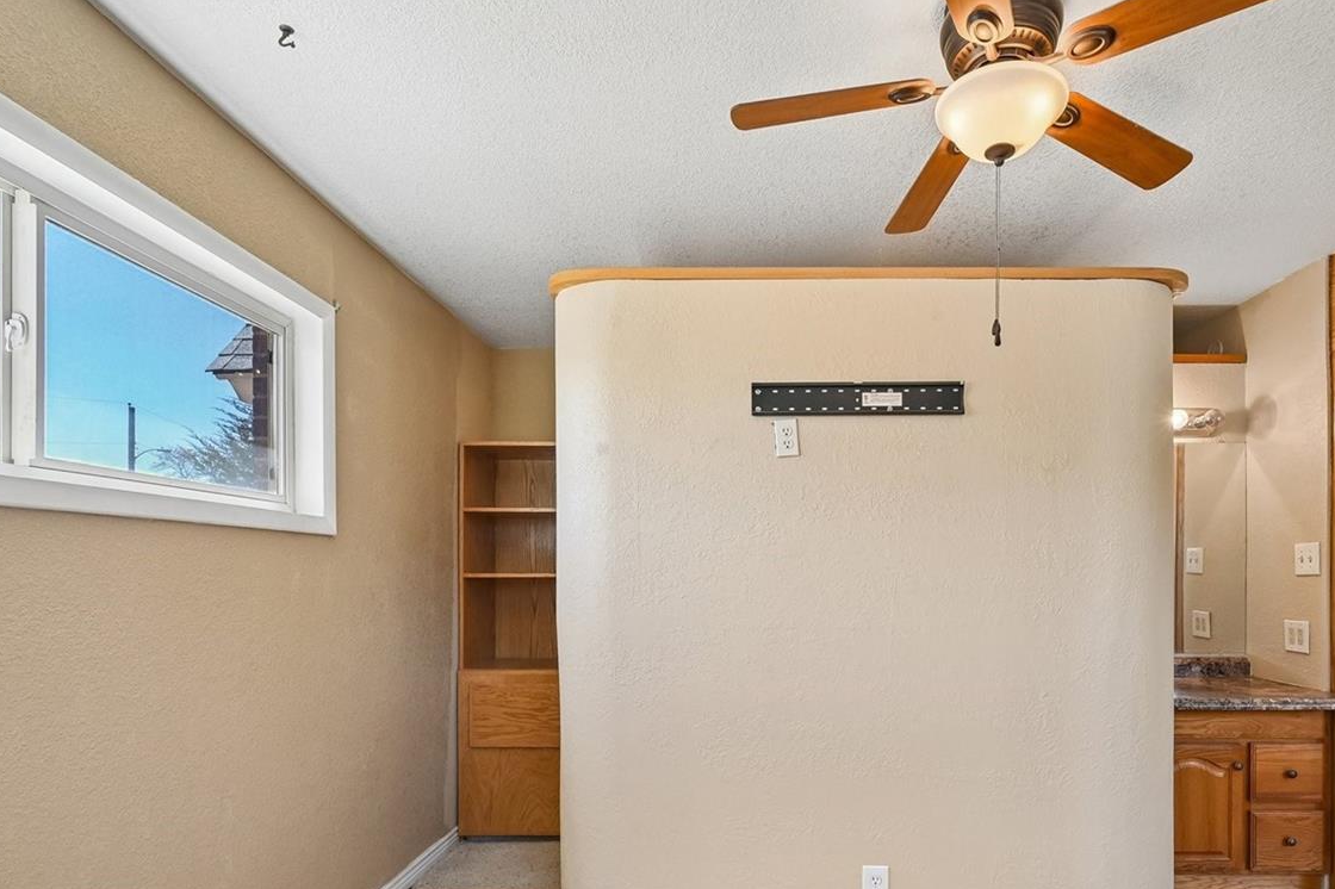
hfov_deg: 83.6
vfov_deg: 60.8
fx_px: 741
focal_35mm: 20
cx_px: 749
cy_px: 574
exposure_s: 1/40
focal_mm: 14
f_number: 10
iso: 400
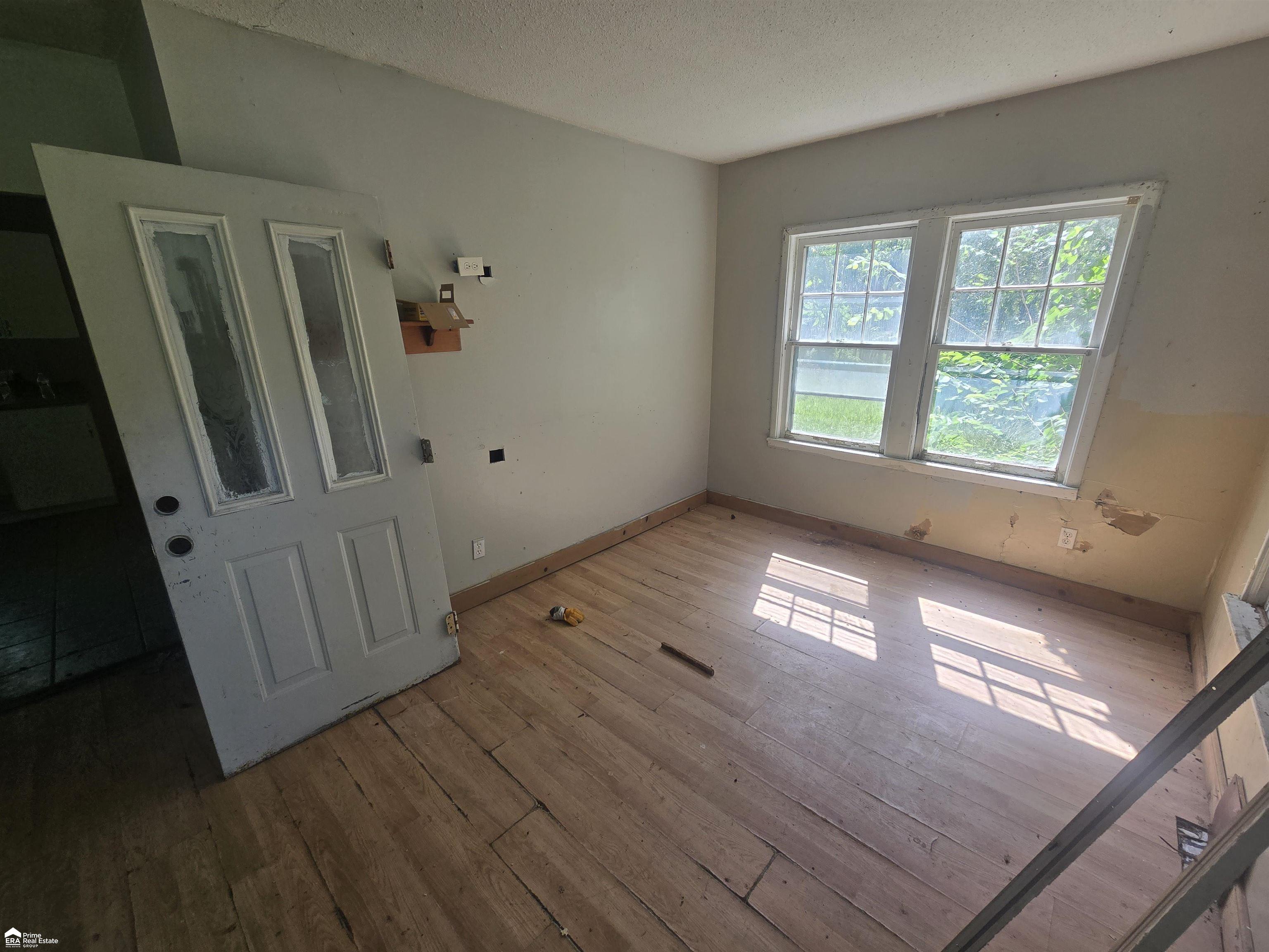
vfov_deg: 89.9
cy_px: 476
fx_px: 477
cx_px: 634
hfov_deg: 106.2
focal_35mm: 13
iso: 50
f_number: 2.2
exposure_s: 1/249
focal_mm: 2.2
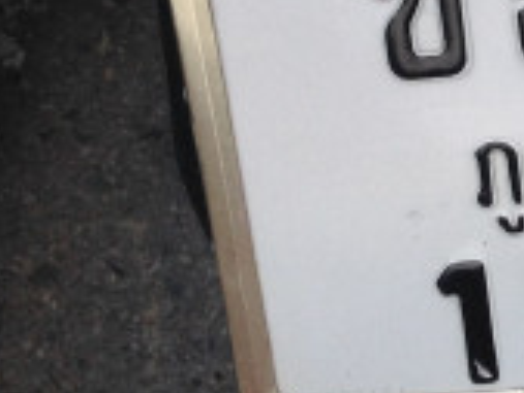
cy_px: 90
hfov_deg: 16.1
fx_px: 1772
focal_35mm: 117
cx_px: 636
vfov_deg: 12.6
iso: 50
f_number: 2.4
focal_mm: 4.12
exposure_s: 1/1153
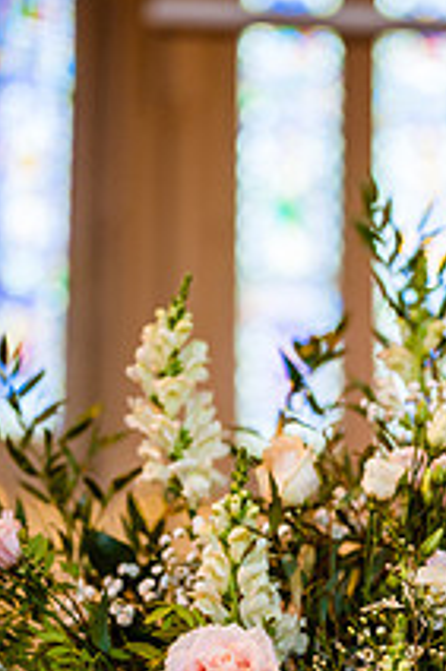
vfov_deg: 19.2
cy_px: 446
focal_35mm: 106
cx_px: 387
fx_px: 1973
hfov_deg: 12.8
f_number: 1.8
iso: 900
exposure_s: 1/640
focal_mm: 50
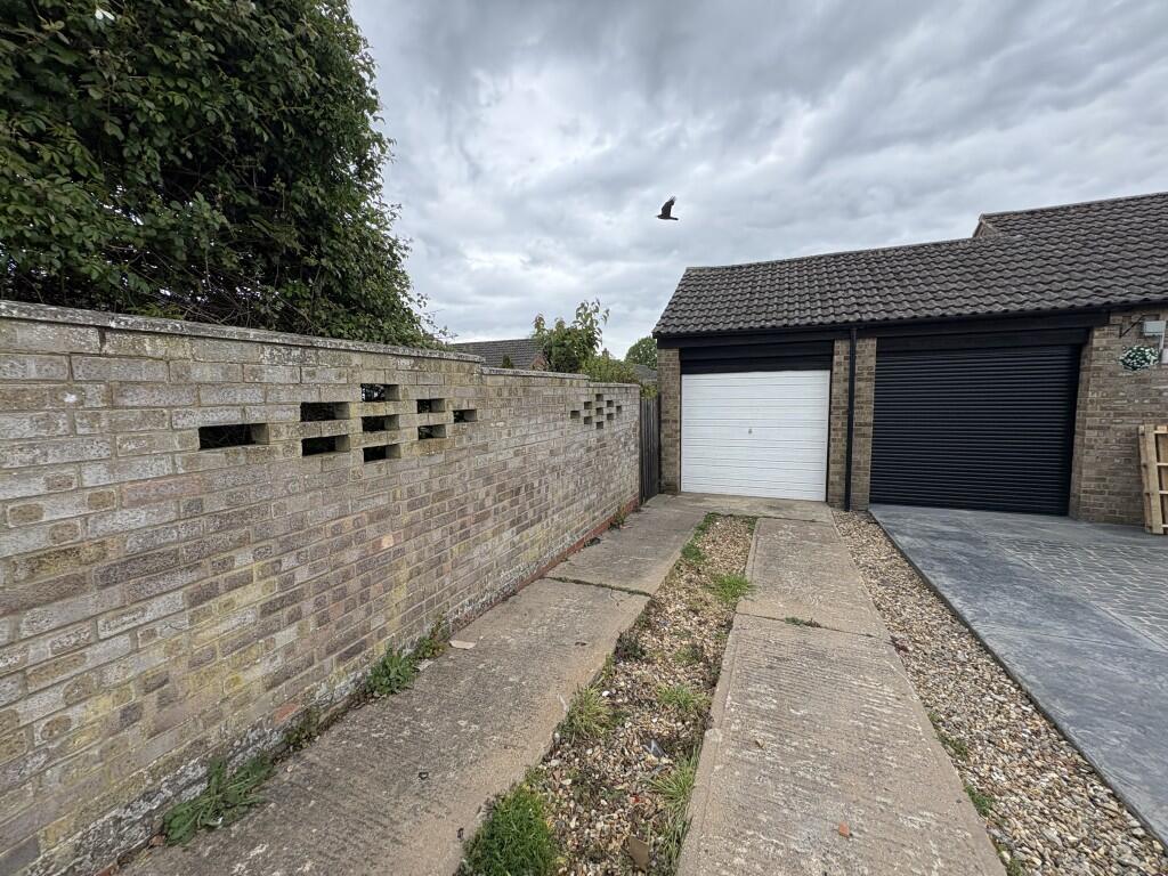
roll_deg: +1.6
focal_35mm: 14
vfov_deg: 85.7
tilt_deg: -5.6
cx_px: 584
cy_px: 438
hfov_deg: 102.1
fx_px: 472
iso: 64
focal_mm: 2.22
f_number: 2.2
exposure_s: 1/459
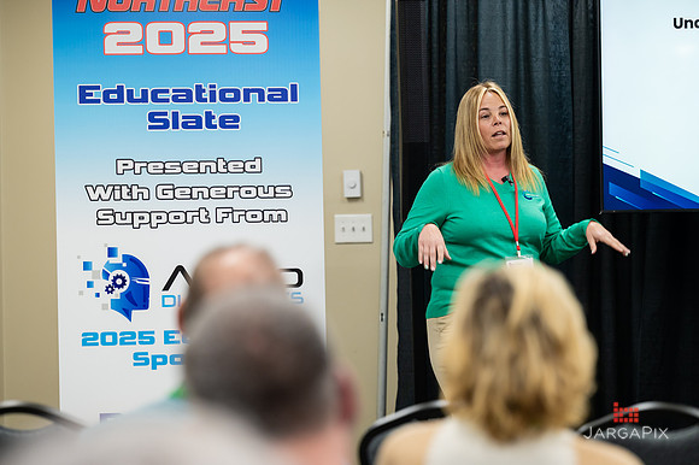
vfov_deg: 11.0
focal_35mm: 124
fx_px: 2408
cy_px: 232
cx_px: 349
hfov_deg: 16.5
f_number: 3.2
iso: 1000
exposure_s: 1/200
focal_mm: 120
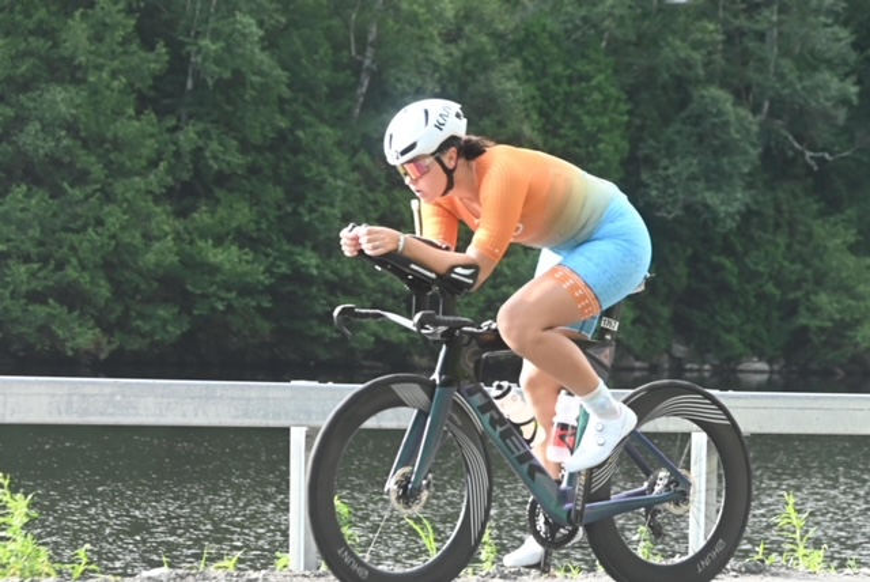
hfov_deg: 13.1
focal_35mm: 157
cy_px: 291
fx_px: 3798
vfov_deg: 8.8
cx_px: 435
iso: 2500
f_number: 5.6
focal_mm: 105
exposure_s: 1/1000
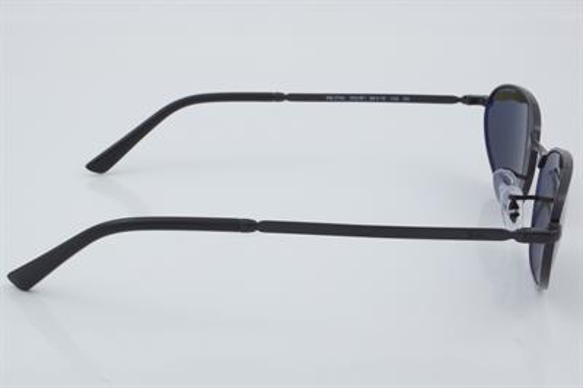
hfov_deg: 27.0
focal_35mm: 75
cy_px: 194
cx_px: 292
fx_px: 1214
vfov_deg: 18.2
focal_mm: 50
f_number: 32
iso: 100
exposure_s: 1/4
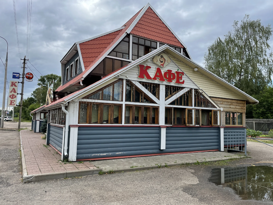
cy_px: 102
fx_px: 205
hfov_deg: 67.3
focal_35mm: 26
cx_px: 136
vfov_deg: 53.1
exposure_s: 1/1984
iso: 32
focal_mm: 4.2
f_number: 1.6
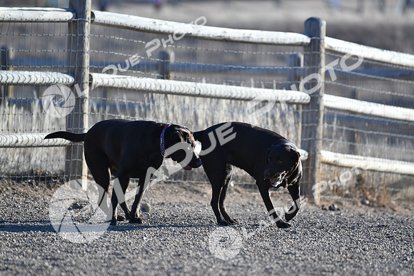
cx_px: 207
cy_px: 138
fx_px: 3451
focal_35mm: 300
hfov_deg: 6.9
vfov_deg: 4.6
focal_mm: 200
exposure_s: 1/4000
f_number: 2.8
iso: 320
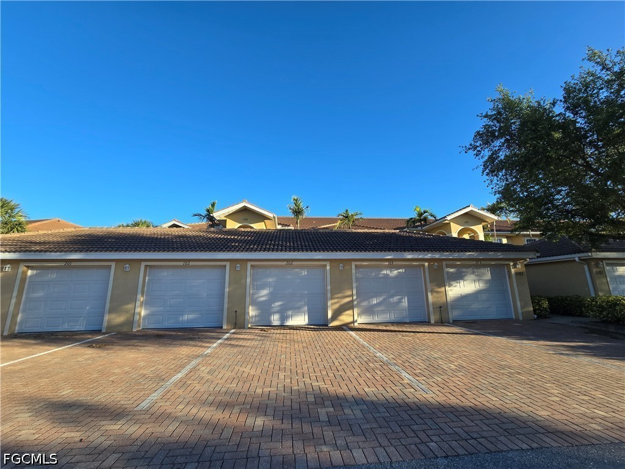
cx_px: 312
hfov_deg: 106.2
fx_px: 235
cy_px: 234
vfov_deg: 89.9
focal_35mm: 13
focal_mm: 2.2
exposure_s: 1/922
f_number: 2.2
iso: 50
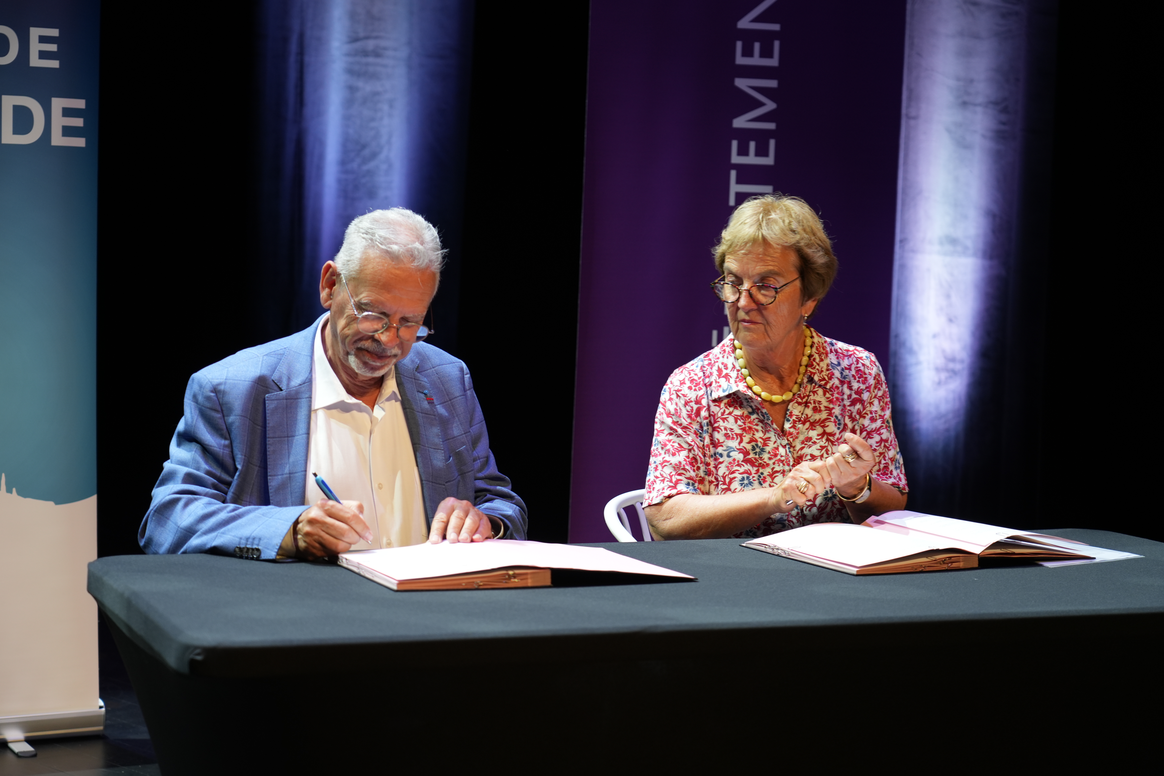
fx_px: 2134
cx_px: 582
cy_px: 388
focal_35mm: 66
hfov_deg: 30.5
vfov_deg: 20.6
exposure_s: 1/80
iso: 500
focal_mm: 66
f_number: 4
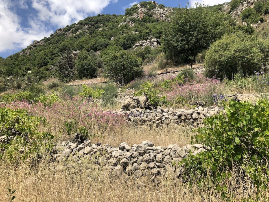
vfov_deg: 49.7
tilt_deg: +8.4
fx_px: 218
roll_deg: +0.5
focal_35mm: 28
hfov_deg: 63.4
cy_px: 101
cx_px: 134
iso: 20
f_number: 1.8
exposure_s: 1/1845
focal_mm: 3.99
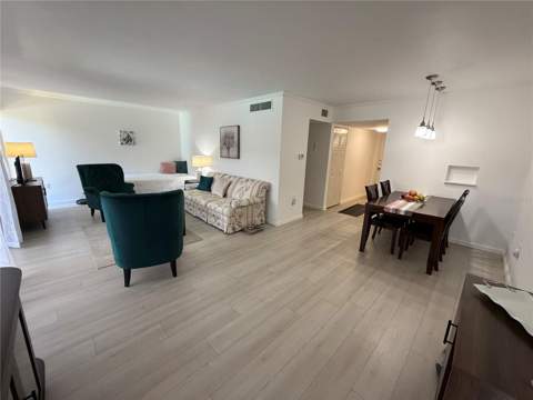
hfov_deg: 102.1
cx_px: 266
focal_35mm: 14
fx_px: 216
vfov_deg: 85.7
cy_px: 200
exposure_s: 1/120
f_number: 2.2
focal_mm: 2.22
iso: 200
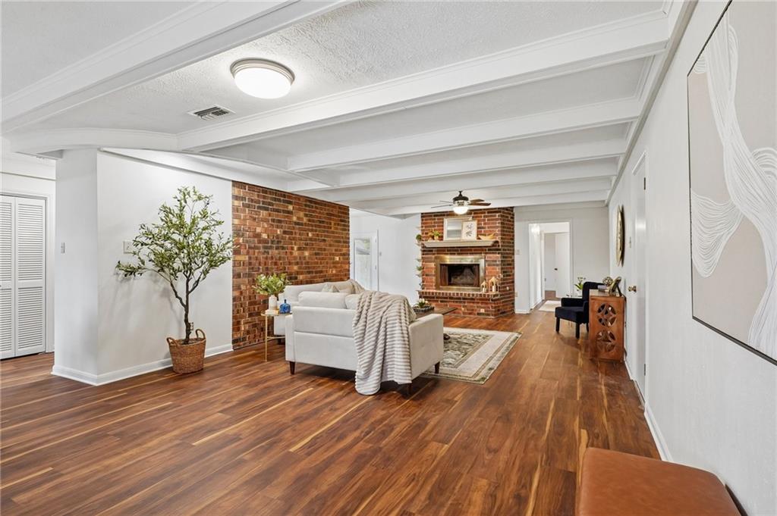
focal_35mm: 17
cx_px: 388
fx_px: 367
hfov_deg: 93.3
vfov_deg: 70.3
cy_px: 258
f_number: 11
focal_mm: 17
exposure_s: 1/6
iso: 800
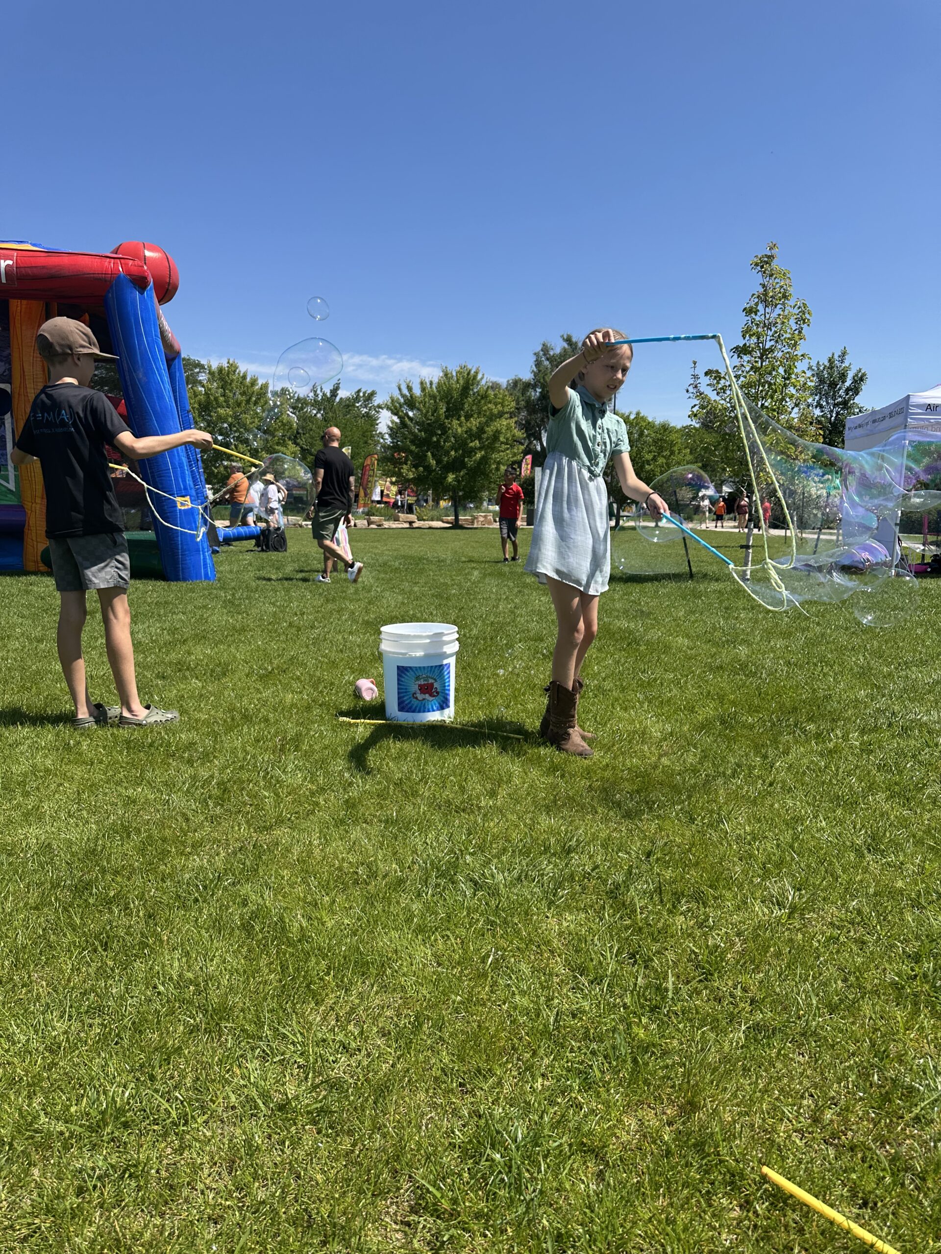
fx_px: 870
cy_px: 627
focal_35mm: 24
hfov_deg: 56.8
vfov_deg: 71.6
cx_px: 470
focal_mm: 6.86
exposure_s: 1/3472
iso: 80
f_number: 1.78
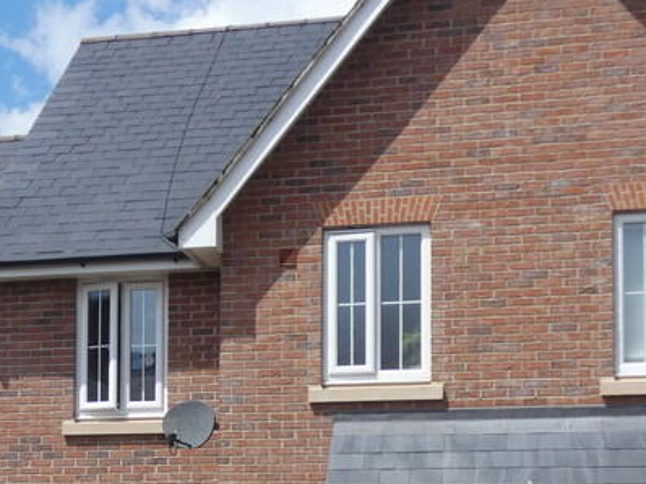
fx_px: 1585
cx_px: 93
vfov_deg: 16.9
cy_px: 503
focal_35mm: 85
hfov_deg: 22.6
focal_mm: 6
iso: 80
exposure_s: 1/1000
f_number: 3.4
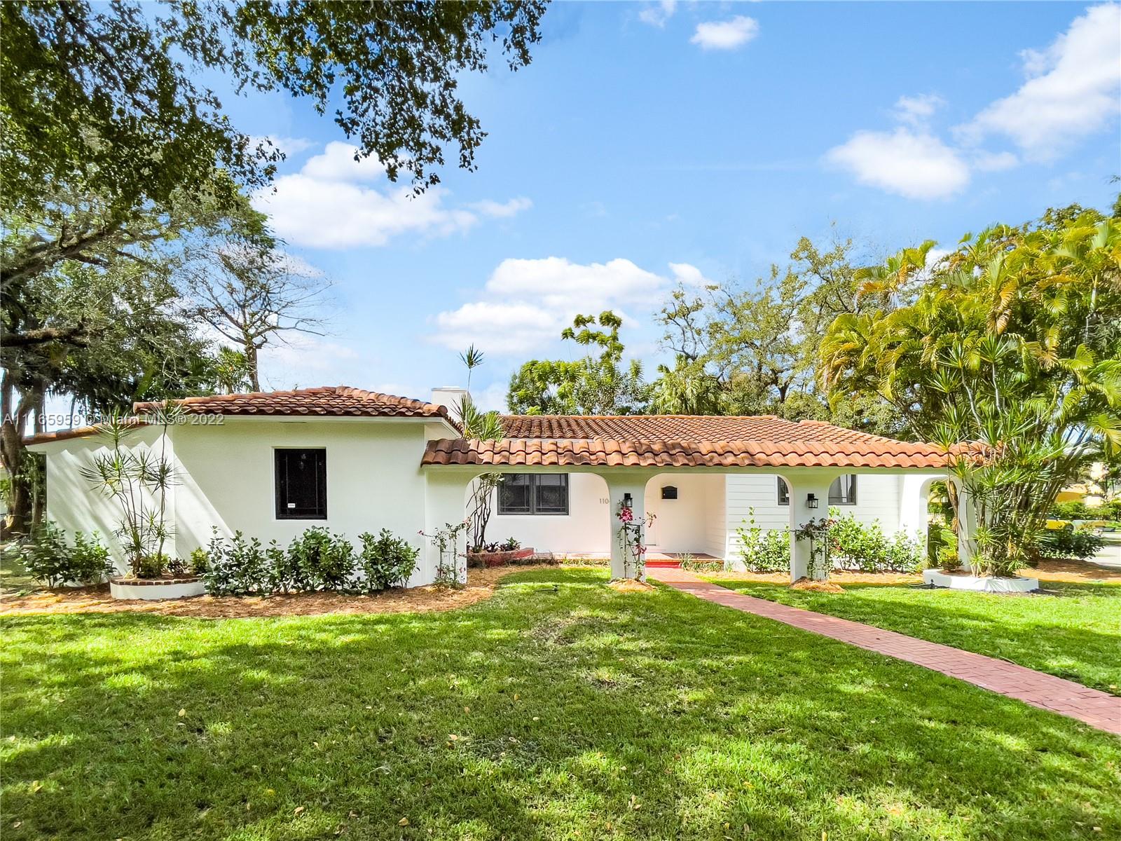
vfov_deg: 89.9
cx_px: 560
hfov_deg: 106.2
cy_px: 420
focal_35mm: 13
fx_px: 421
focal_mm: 1.54
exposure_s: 1/950
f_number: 2.4
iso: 25
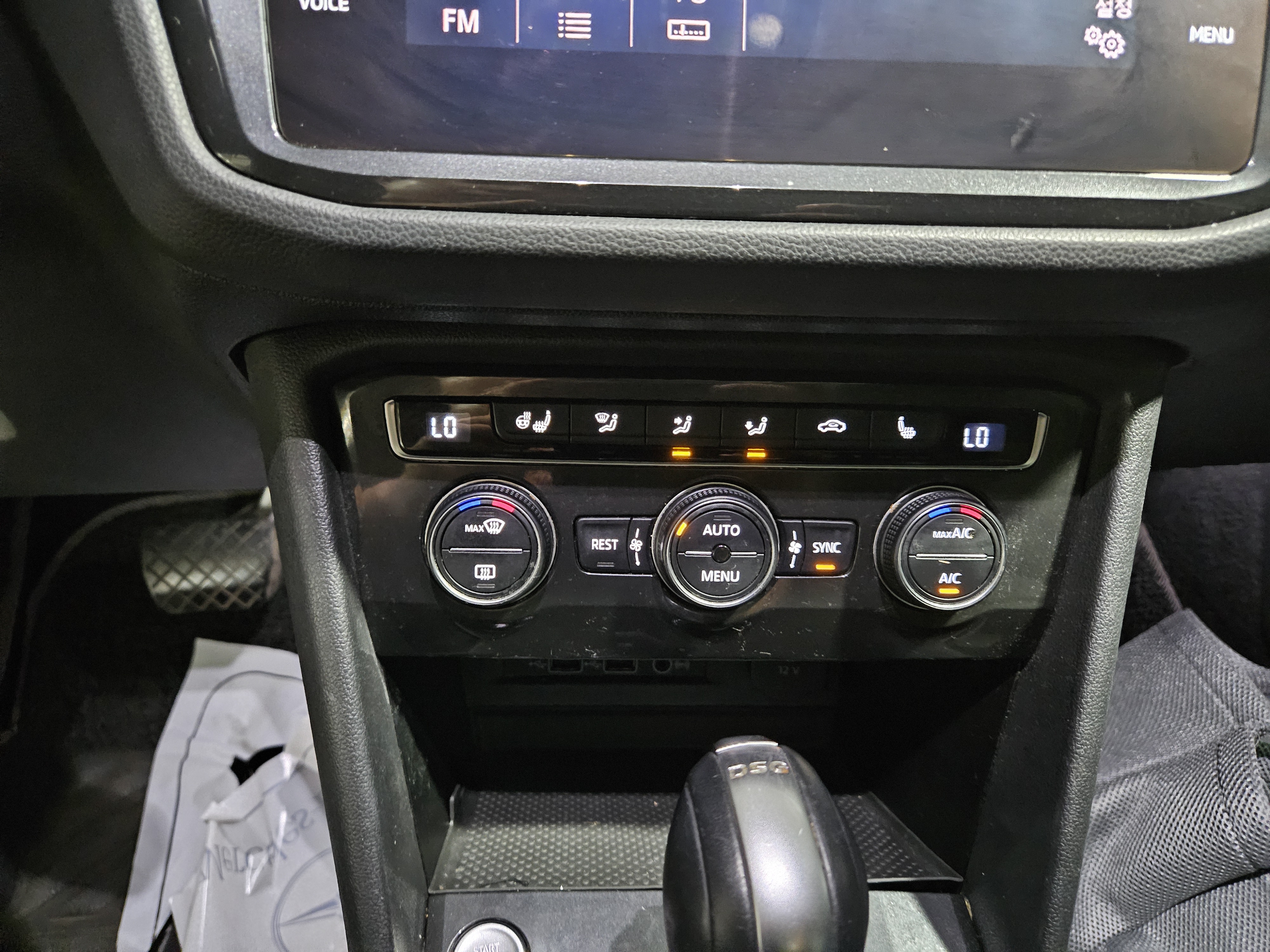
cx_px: 635
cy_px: 476
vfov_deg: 58.9
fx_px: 844
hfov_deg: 73.9
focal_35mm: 23
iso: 2000
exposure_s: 1/15
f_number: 1.8
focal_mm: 5.4
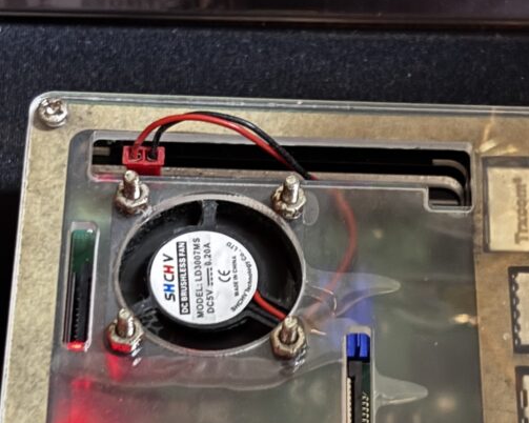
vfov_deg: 14.0
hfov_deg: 17.6
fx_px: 1706
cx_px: 316
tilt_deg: -61.6
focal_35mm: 109
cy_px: 354
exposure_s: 1/5
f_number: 1.6
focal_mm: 5.96
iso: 400
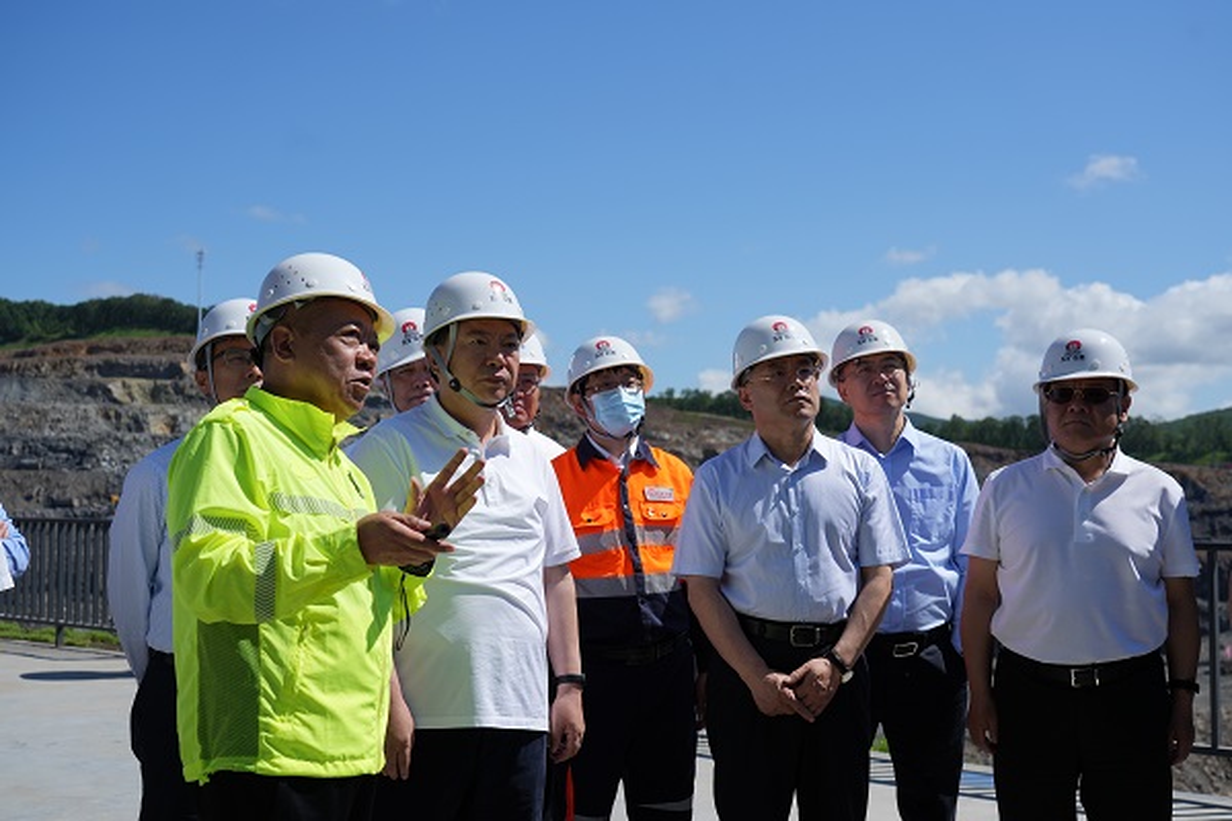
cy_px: 410
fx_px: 1471
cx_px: 616
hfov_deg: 45.4
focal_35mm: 43
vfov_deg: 31.2
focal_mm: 43
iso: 100
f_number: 5.6
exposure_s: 1/1000
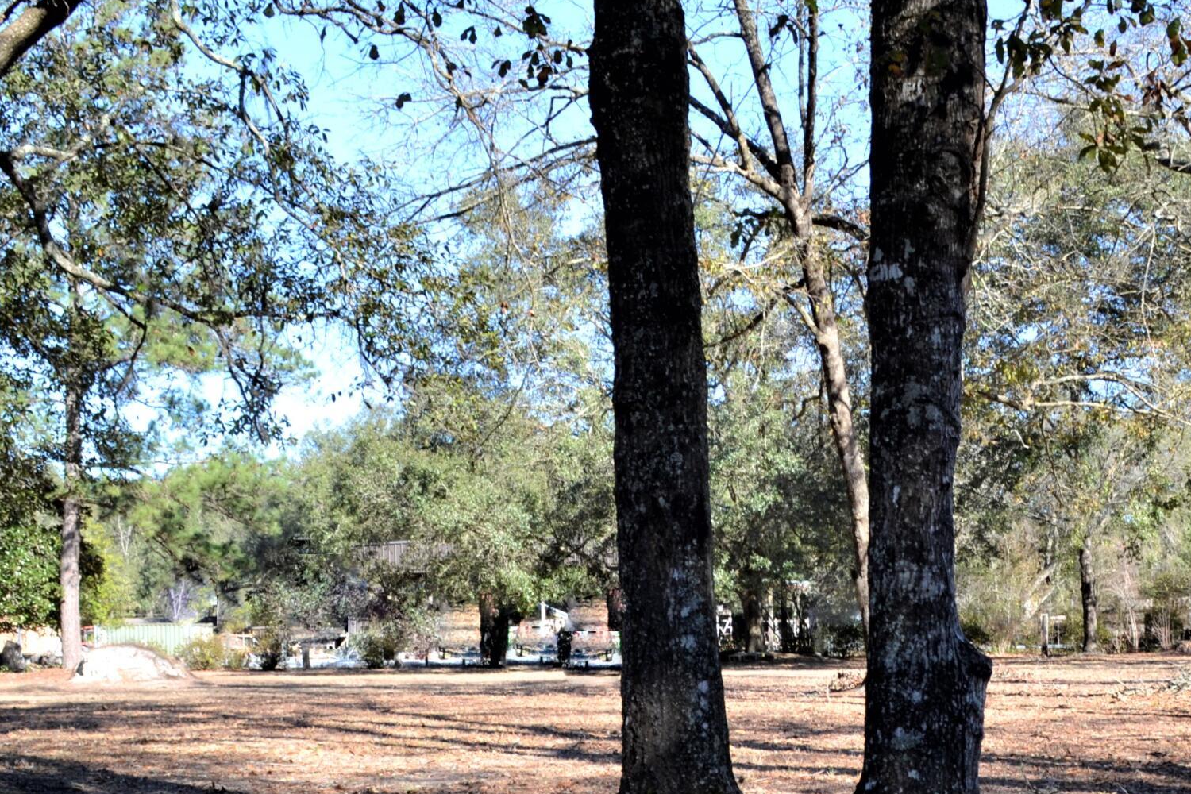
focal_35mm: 54
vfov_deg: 24.6
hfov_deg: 36.4
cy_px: 645
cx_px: 809
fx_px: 1786
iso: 160
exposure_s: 1/125
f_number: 8
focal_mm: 18
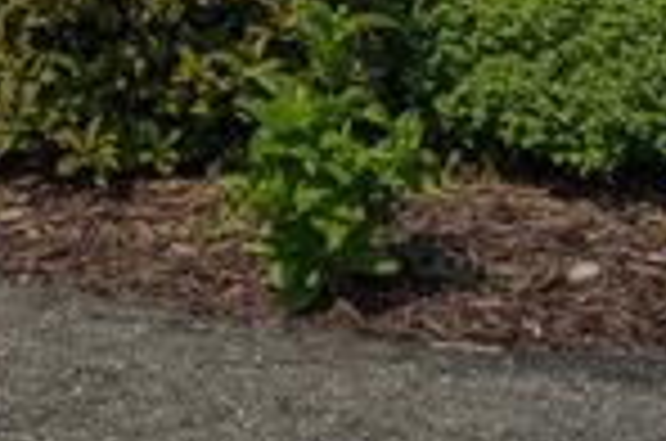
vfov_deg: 5.9
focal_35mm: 215
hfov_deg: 9.3
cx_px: -351
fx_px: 3969
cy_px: -943
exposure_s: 1/500
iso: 200
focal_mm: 31
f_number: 7.1
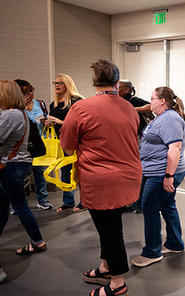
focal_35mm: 42
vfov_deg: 47.2
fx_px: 339
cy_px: 142
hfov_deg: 25.7
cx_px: 246
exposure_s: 1/200
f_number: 1.8
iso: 1250
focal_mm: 24
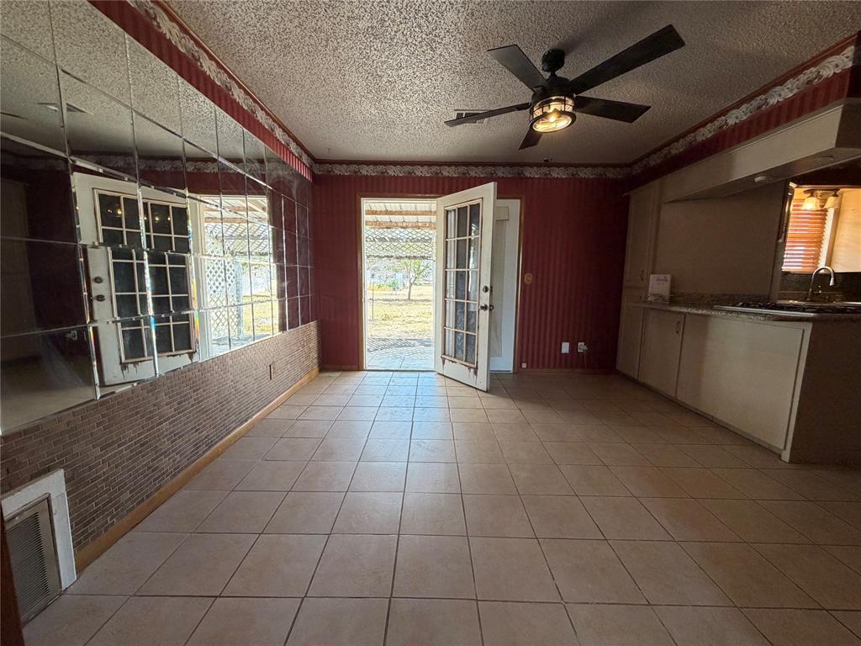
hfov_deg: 102.1
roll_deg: -0.2
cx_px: 430
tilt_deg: -7.4
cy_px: 323
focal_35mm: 14
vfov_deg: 85.7
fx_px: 348
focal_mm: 2.22
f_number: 2.2
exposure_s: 1/120
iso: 320
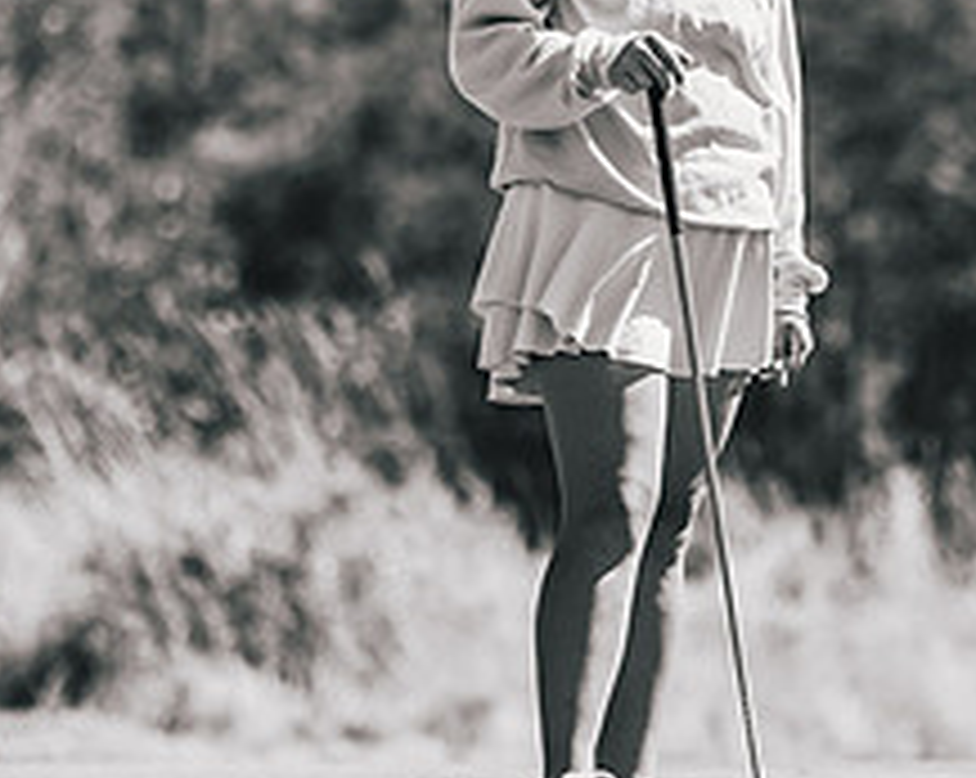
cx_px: 706
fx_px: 11279
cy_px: 124
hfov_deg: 5.0
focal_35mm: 391
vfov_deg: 3.9
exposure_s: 1/3200
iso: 100
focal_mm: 150
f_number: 2.8
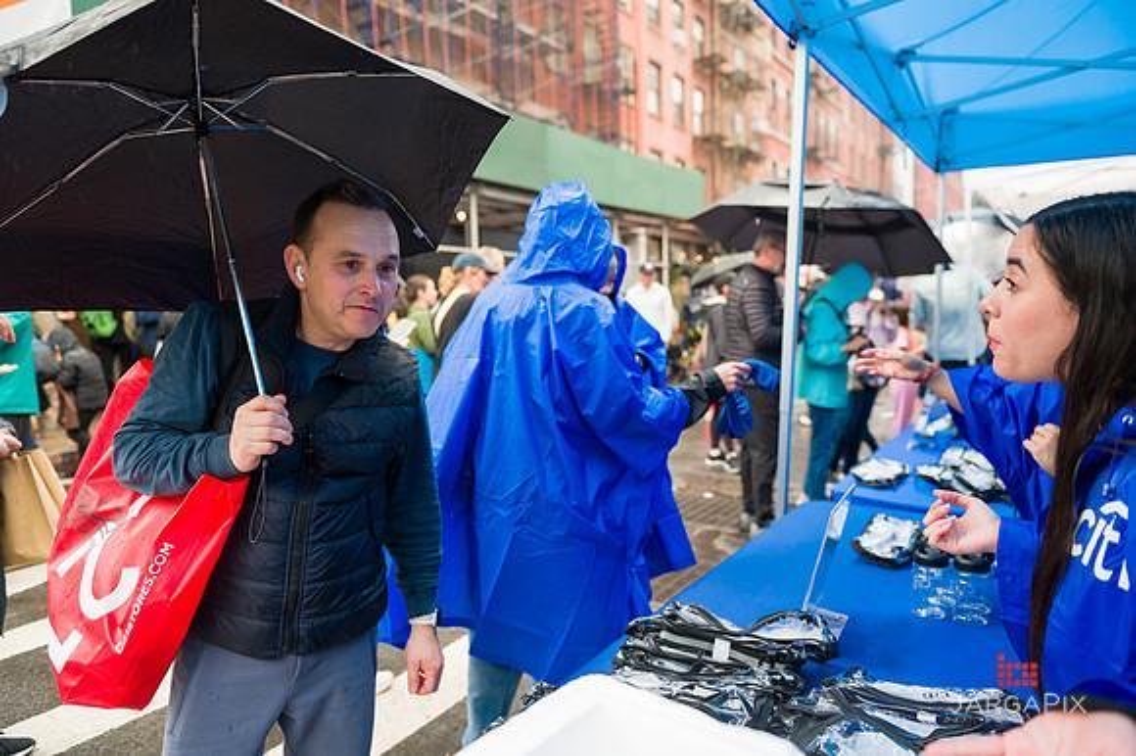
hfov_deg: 73.8
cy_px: 378
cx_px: 568
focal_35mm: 24
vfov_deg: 53.1
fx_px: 757
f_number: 3.2
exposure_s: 1/250
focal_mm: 24
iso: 320
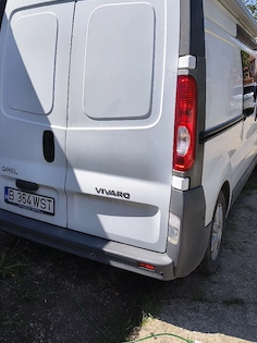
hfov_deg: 42.8
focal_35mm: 33
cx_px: 111
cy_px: 132
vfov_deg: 54.8
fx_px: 327
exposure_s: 1/2000
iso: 98
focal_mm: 4.81
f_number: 1.8
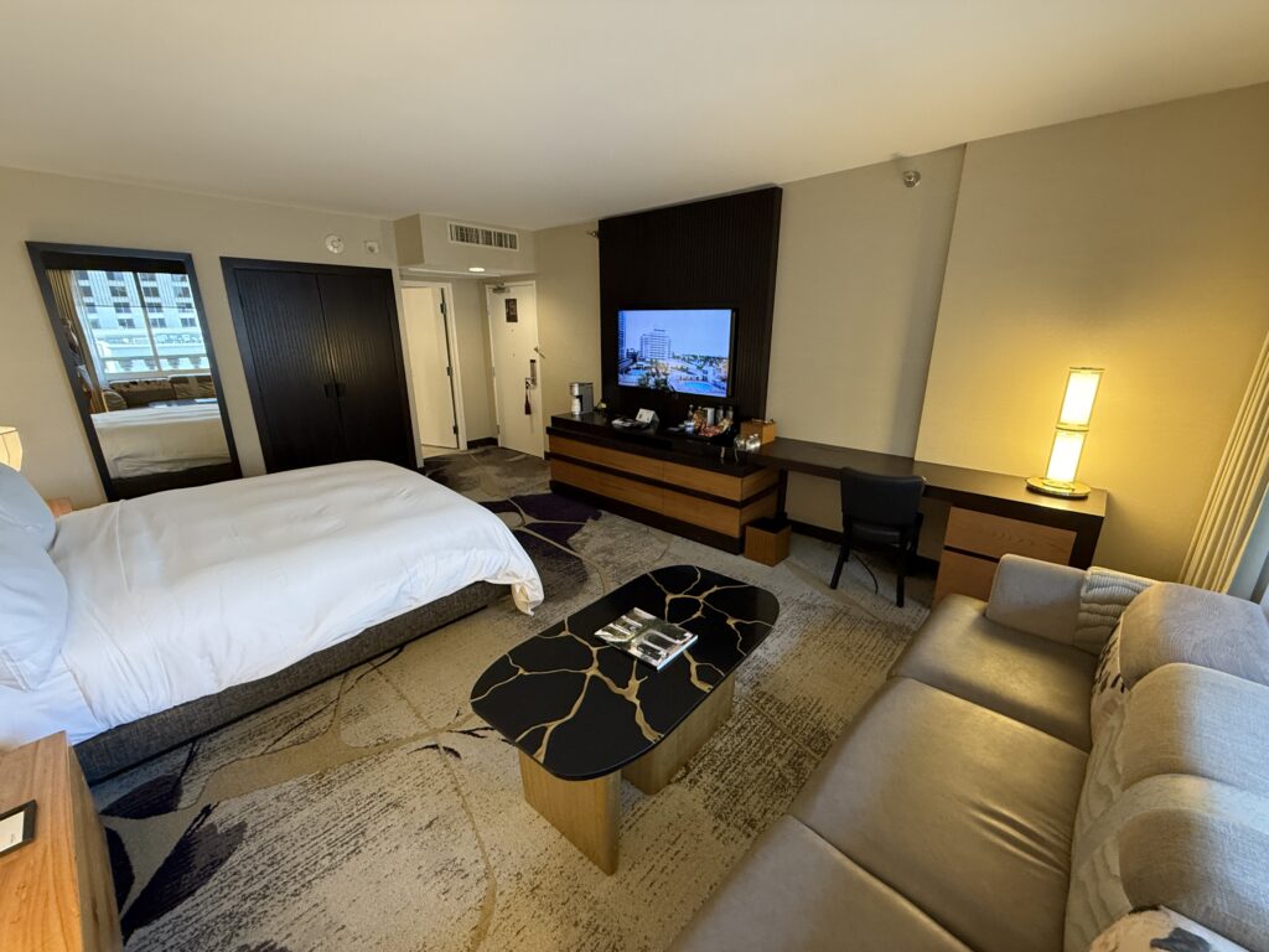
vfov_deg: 85.7
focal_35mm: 14
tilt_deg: -16.3
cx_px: 634
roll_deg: +0.7
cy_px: 476
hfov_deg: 102.1
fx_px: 513
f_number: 2.2
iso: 400
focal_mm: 2.22
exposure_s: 1/60
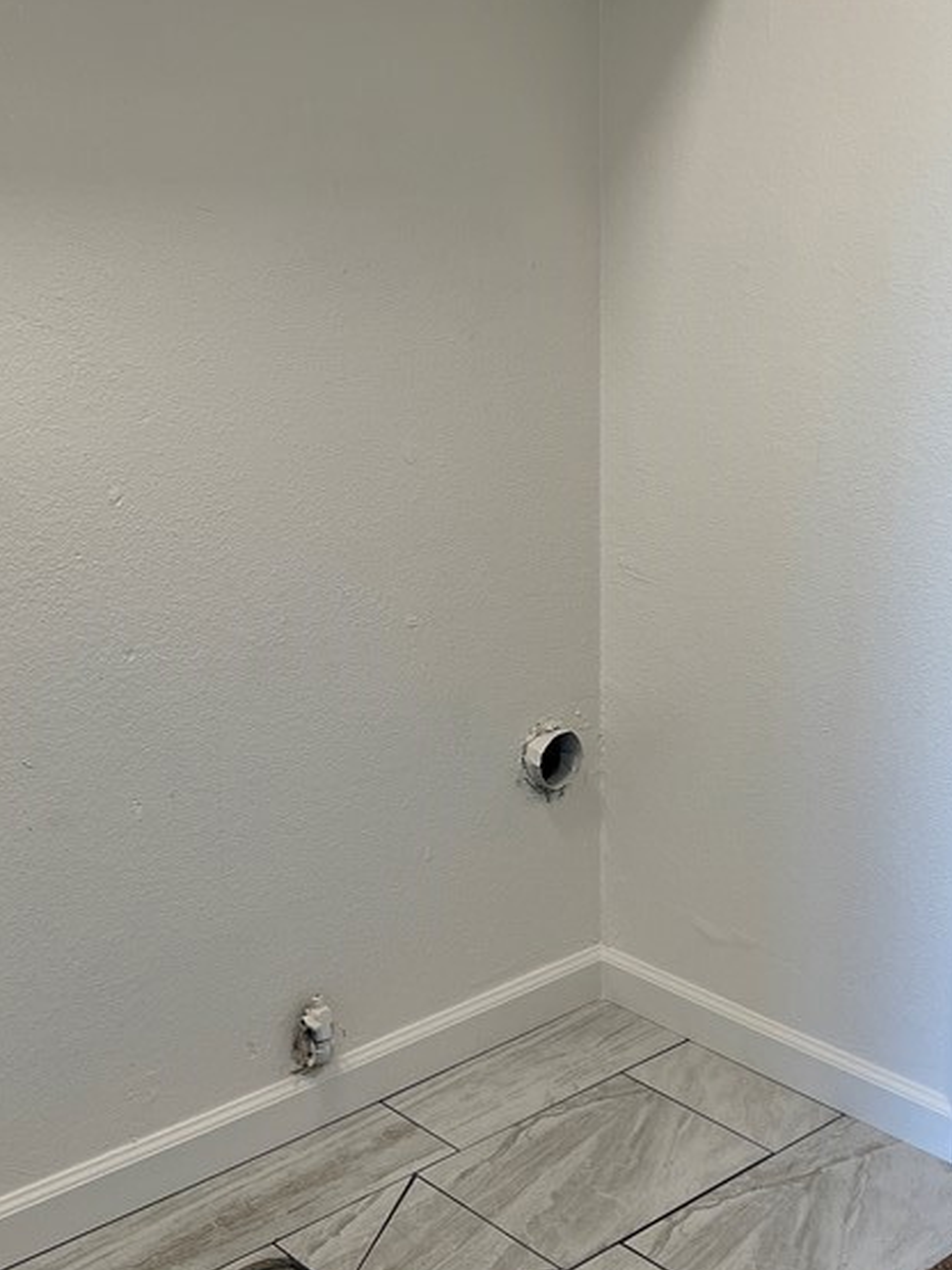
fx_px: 1761
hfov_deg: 30.0
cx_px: 636
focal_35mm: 48
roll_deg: +0.4
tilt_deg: -9.7
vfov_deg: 39.6
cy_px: 535
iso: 64
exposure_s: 1/157
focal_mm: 5.7
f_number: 1.5
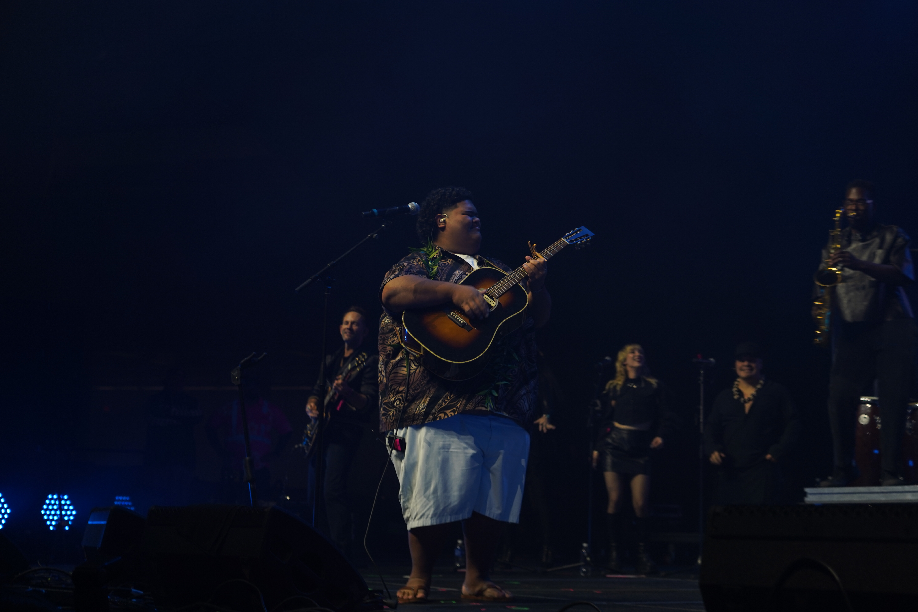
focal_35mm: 58
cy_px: 306
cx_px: 459
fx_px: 1479
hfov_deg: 34.5
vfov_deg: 23.4
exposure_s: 1/80
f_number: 4
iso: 320
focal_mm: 58
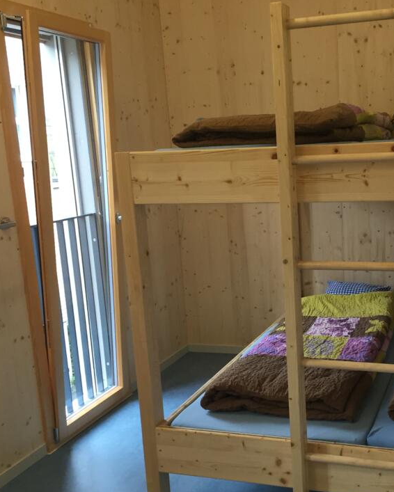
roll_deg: +2.5
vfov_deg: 44.7
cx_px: 304
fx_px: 597
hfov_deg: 35.5
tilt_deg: -11.1
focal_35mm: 41
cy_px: 264
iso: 64
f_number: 2.2
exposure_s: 1/33
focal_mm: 4.15
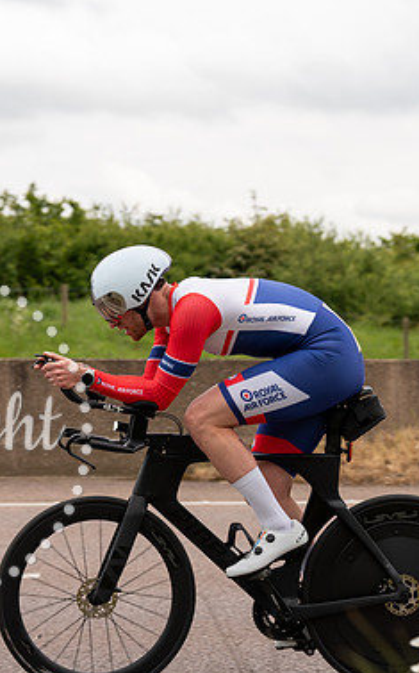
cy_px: 340
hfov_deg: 11.6
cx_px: 201
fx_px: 2069
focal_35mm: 113
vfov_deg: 18.5
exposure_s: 1/1000
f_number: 4
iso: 160
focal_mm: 70
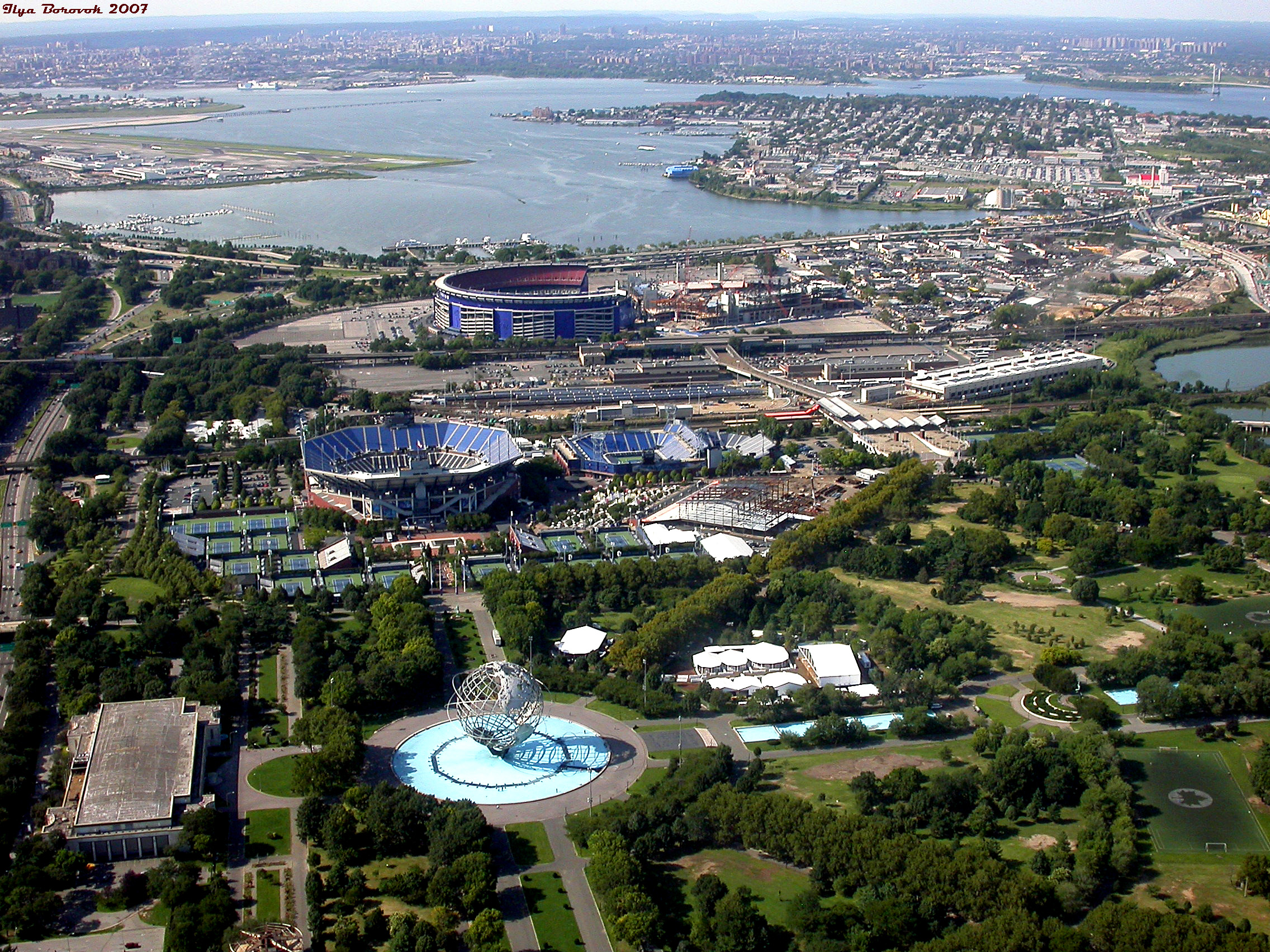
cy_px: 476
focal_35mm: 45
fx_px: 1651
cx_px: 635
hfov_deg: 42.1
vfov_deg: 32.2
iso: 100
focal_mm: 9.5
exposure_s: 1/262
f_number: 6.3
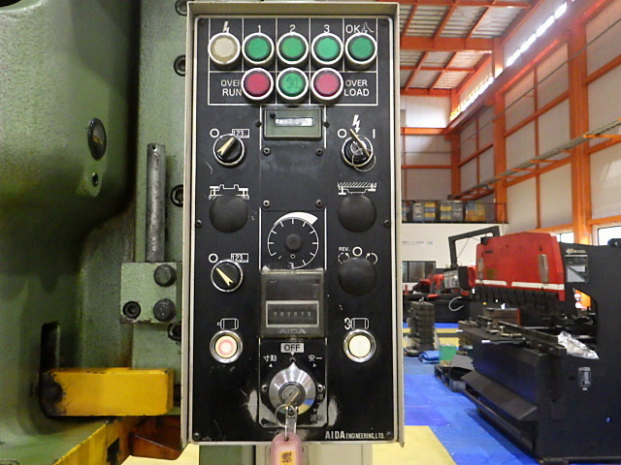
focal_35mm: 28
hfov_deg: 63.4
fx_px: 502
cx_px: 310
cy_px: 232
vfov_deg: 49.7
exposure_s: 1/40
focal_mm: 5
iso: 1600
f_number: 3.5
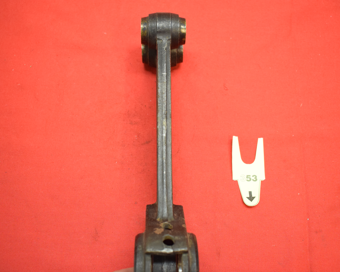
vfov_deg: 37.7
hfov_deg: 46.2
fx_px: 398
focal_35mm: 40
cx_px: 169
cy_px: 136
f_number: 5
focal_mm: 23
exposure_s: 1/100
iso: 2000
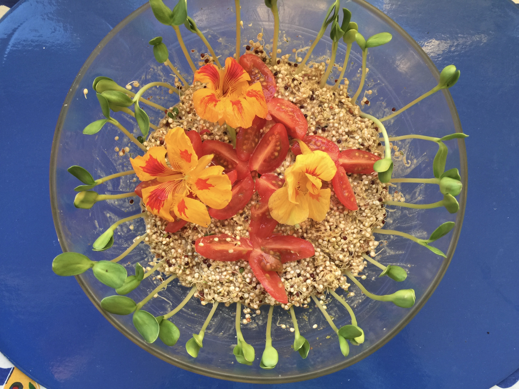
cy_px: 194
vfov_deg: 48.2
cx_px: 260
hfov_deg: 61.7
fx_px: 435
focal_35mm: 29
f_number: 2.2
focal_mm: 4.15
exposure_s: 1/15
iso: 32
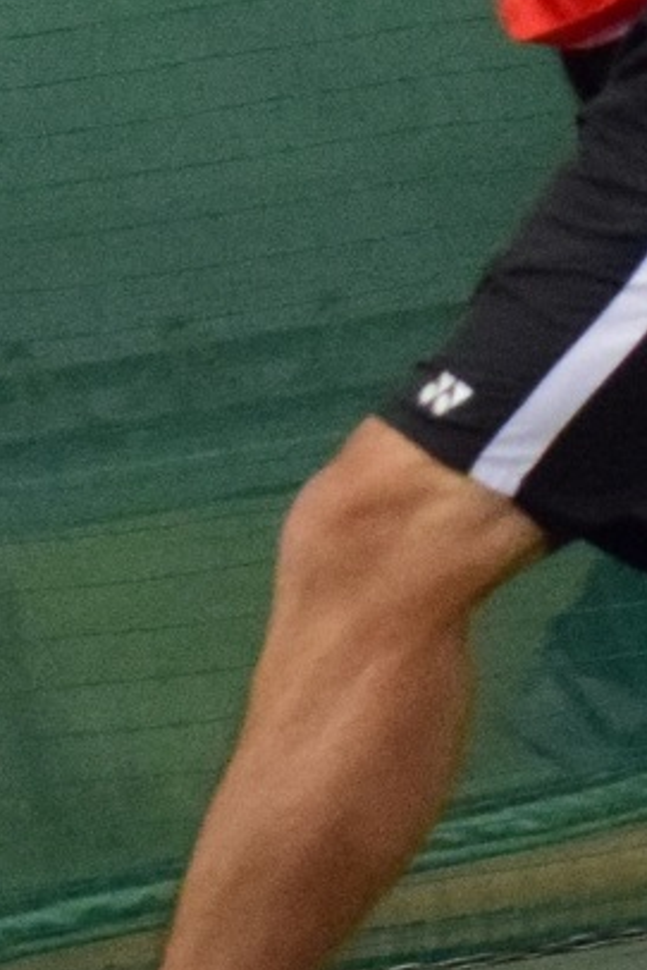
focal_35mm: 510
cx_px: 809
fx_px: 13736
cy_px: -129
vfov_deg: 4.0
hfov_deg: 2.7
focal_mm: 92
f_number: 4.5
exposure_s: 1/640
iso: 2000
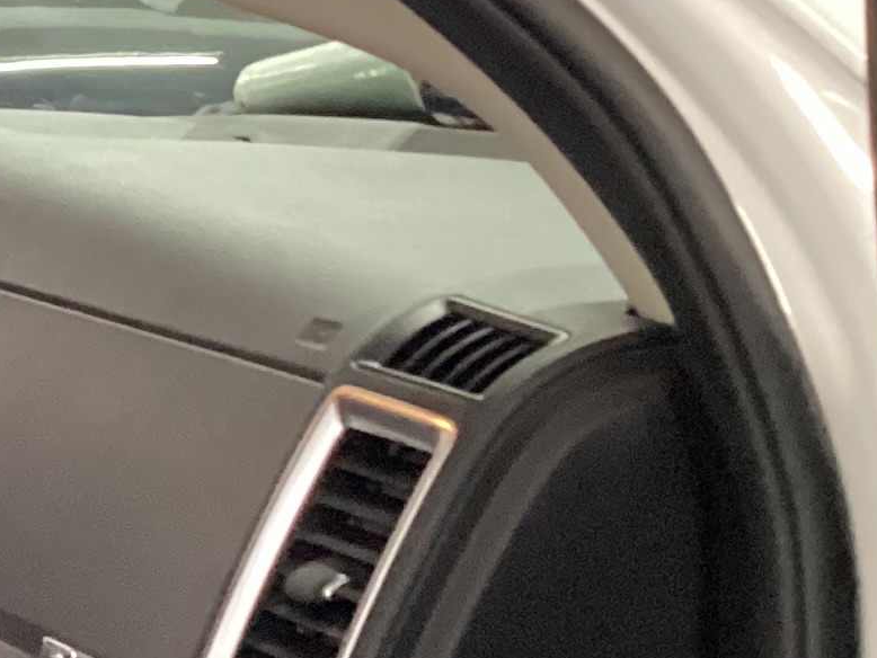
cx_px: -805
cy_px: 594
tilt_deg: -15.8
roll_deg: -0.6
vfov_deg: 11.3
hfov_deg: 13.3
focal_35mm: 130
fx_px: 3295
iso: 500
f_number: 2.4
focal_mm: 3.3
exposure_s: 1/30
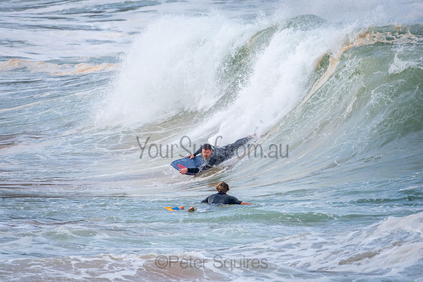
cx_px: 212
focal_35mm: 750
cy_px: 141
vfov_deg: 1.8
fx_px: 8814
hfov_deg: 2.7
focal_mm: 500
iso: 250
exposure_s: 1/1250
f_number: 5.6
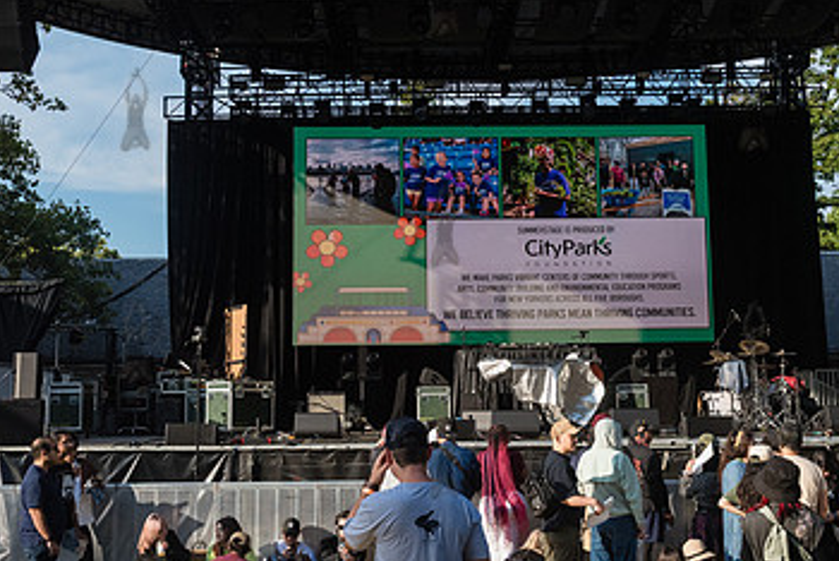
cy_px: 224
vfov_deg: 25.5
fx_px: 1236
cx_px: 443
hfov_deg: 37.5
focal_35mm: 53
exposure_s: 1/3200
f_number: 5.6
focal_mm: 32
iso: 2000
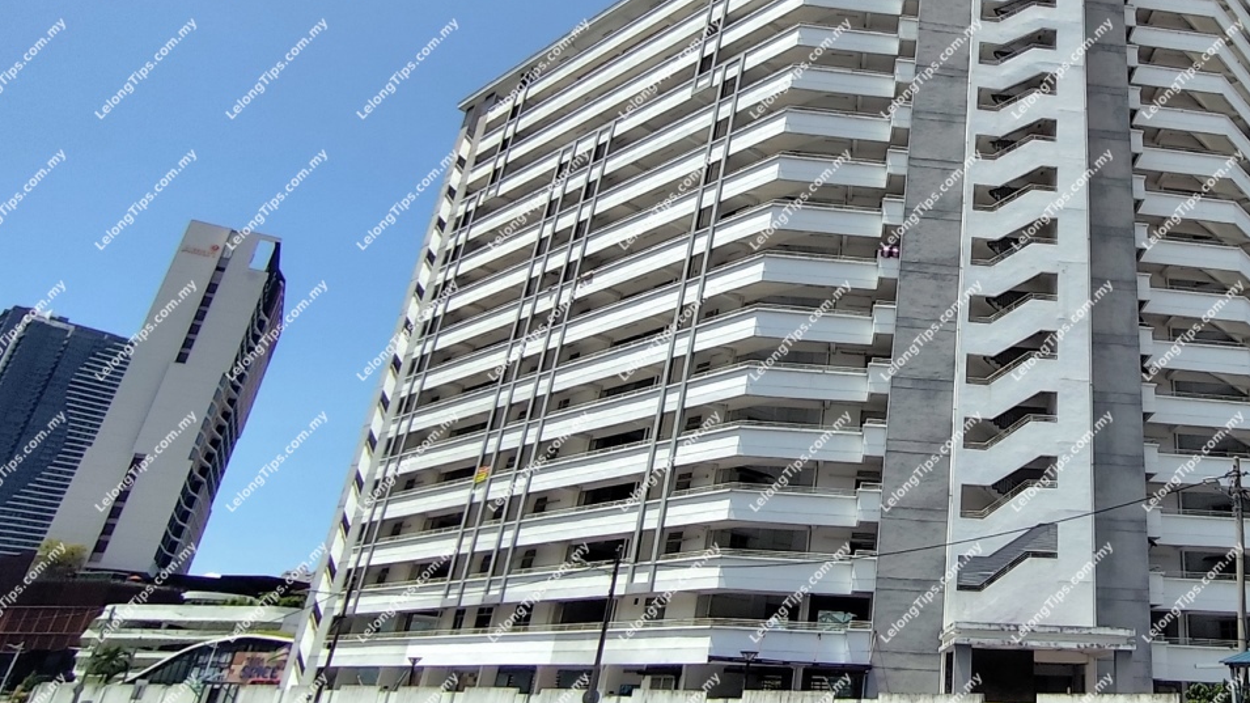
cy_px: 178
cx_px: 881
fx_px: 862
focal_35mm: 26
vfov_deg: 43.0
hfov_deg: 68.8
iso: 50
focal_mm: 1.65
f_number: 2.2
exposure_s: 1/1648
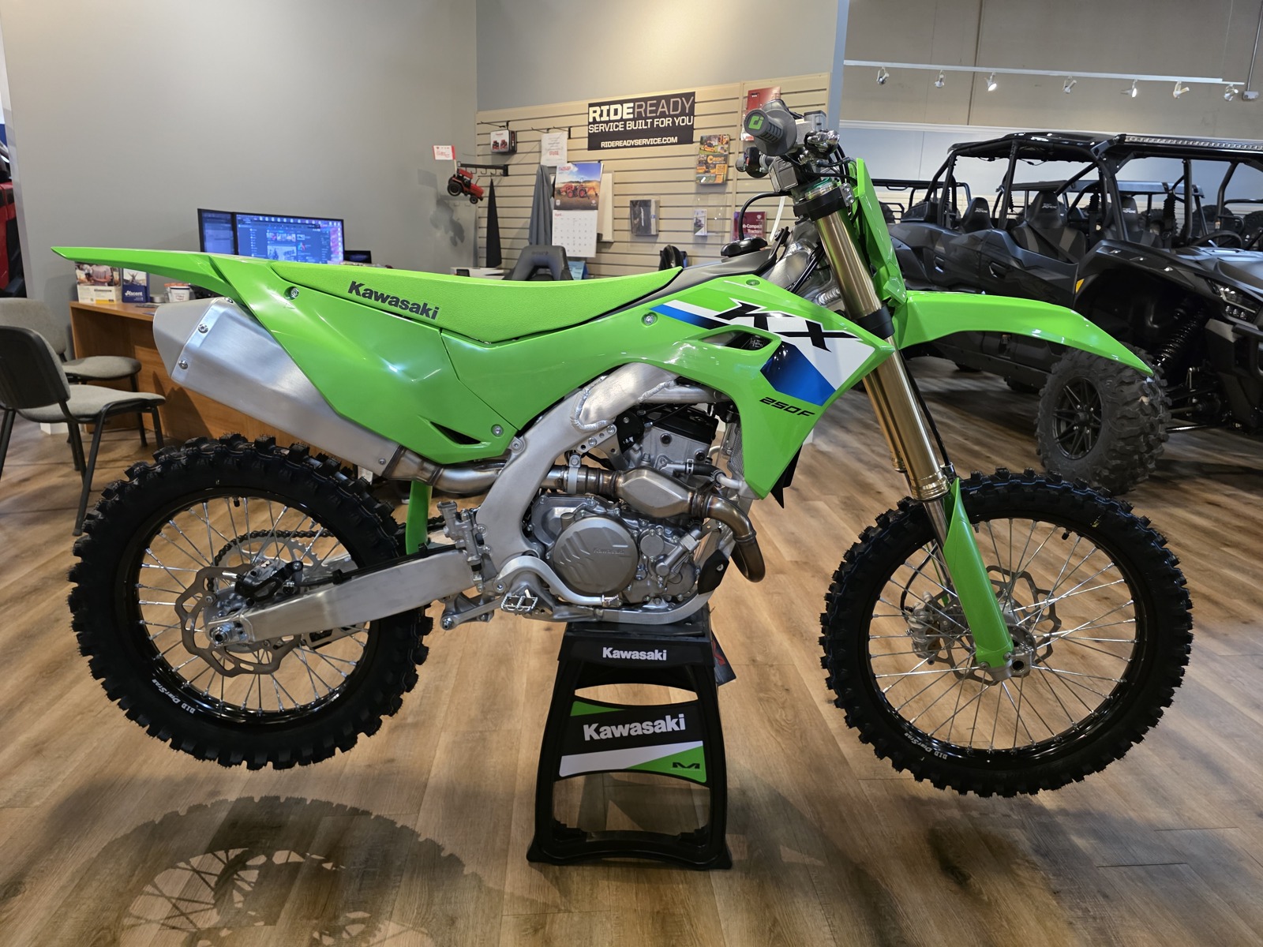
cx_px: 632
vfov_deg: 58.9
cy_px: 474
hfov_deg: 73.9
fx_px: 839
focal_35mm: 23
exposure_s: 1/120
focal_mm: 6.3
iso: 800
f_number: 1.7
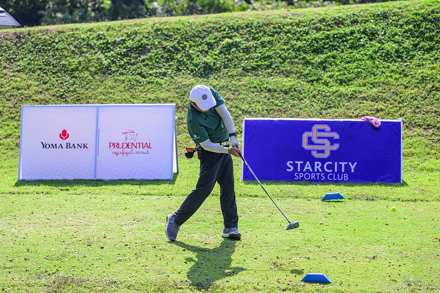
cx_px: 220
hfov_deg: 19.5
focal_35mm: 105
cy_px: 146
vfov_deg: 13.0
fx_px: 1283
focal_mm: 105
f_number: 2.8
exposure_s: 1/10000
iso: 640
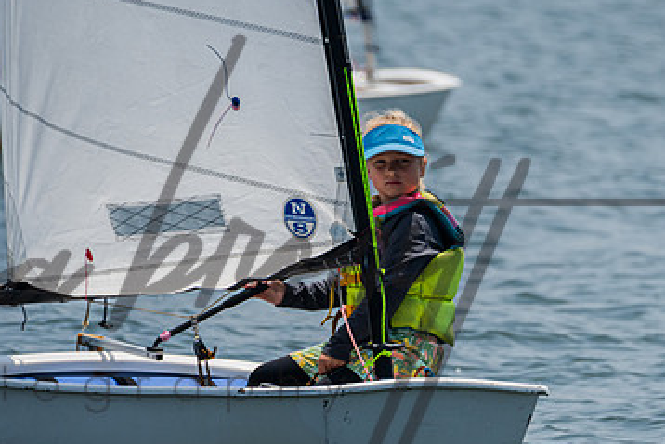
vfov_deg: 1.6
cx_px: 451
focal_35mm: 882
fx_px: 16298
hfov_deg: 2.3
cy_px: 240
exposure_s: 1/1250
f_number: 8
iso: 320
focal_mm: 400
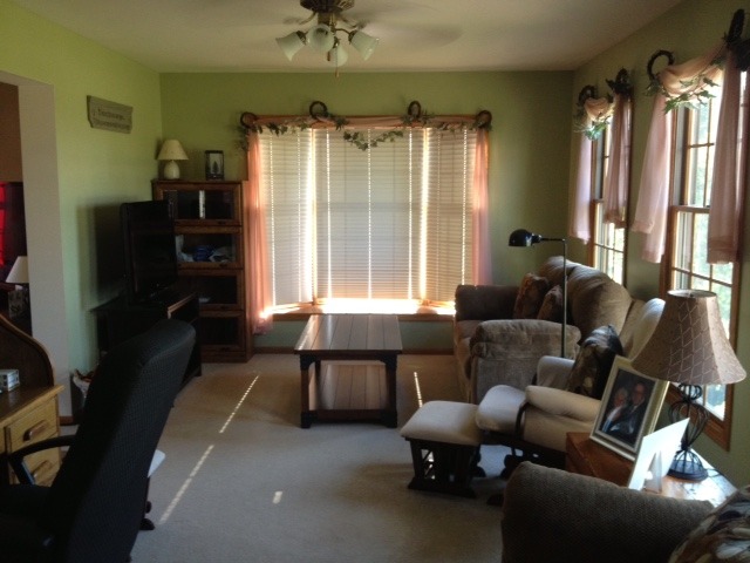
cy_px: 282
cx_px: 375
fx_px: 758
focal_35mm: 35
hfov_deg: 52.6
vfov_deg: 40.7
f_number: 2.4
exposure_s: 1/20
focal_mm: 4.28
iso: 100
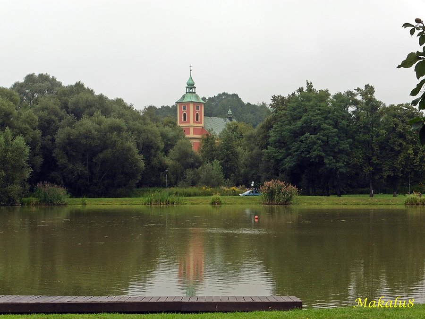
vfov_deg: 21.0
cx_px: 212
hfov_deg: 27.8
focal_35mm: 70
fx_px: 859
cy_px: 160
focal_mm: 12.5
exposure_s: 1/100
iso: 100
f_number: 5.6
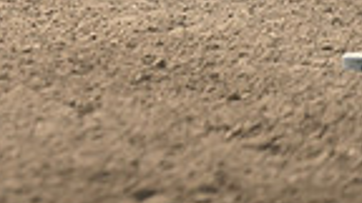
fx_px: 8082
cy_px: -259
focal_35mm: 842
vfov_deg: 1.4
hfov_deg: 2.6
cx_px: -73
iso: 800
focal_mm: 200
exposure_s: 1/4000
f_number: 2.8
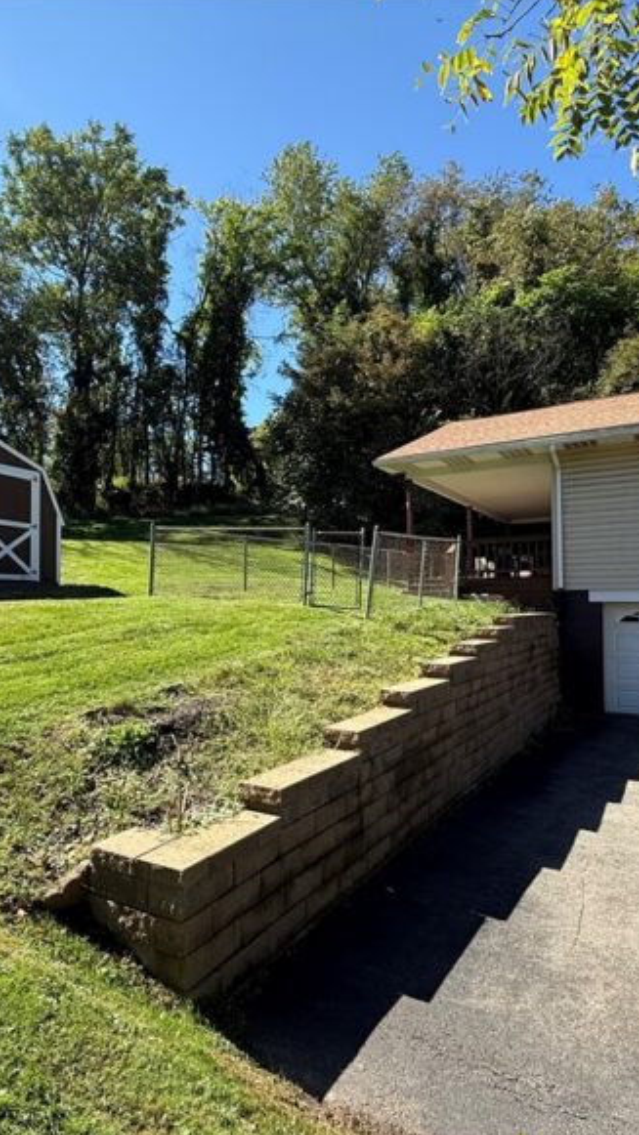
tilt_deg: +3.0
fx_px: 632
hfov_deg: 53.6
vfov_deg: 83.8
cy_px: 580
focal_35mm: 21
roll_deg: +0.1
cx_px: 324
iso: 50
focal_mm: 2.22
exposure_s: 1/679
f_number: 2.2
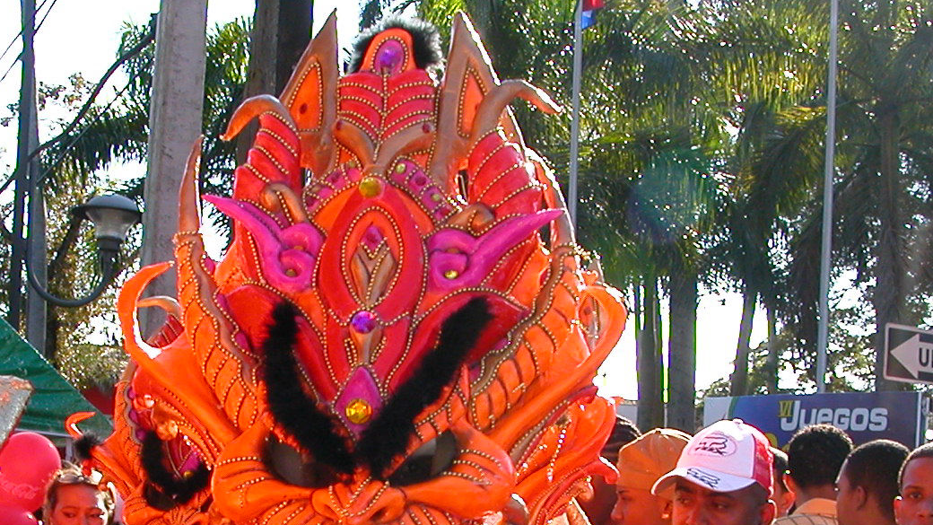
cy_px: 537
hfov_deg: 33.8
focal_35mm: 62
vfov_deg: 18.8
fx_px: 1534
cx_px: 423
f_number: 4.5
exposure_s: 1/196
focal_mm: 5.6
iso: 100
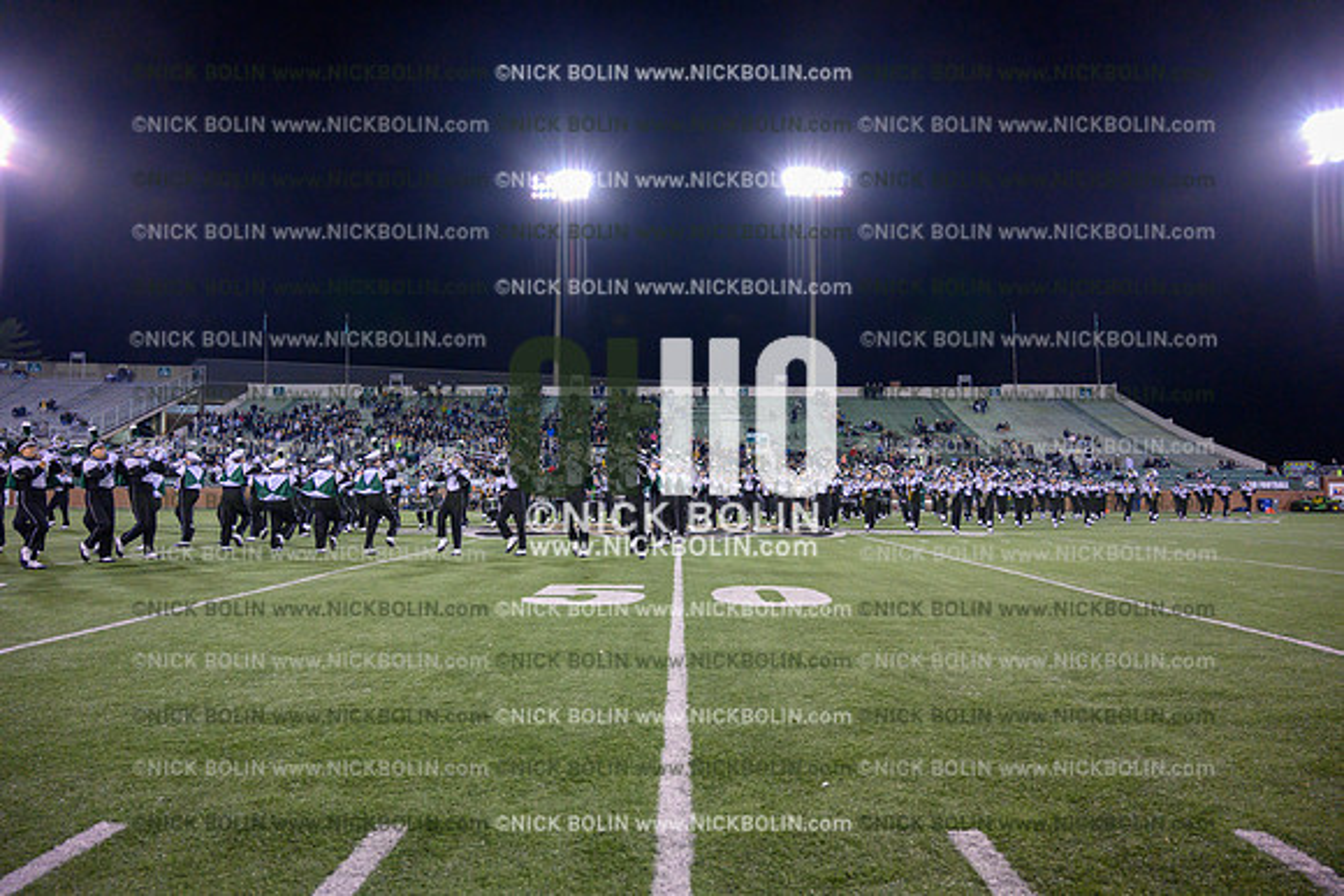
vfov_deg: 53.2
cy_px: 448
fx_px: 896
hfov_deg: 73.7
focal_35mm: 24
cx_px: 672
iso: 5000
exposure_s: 1/800
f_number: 4
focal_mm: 24
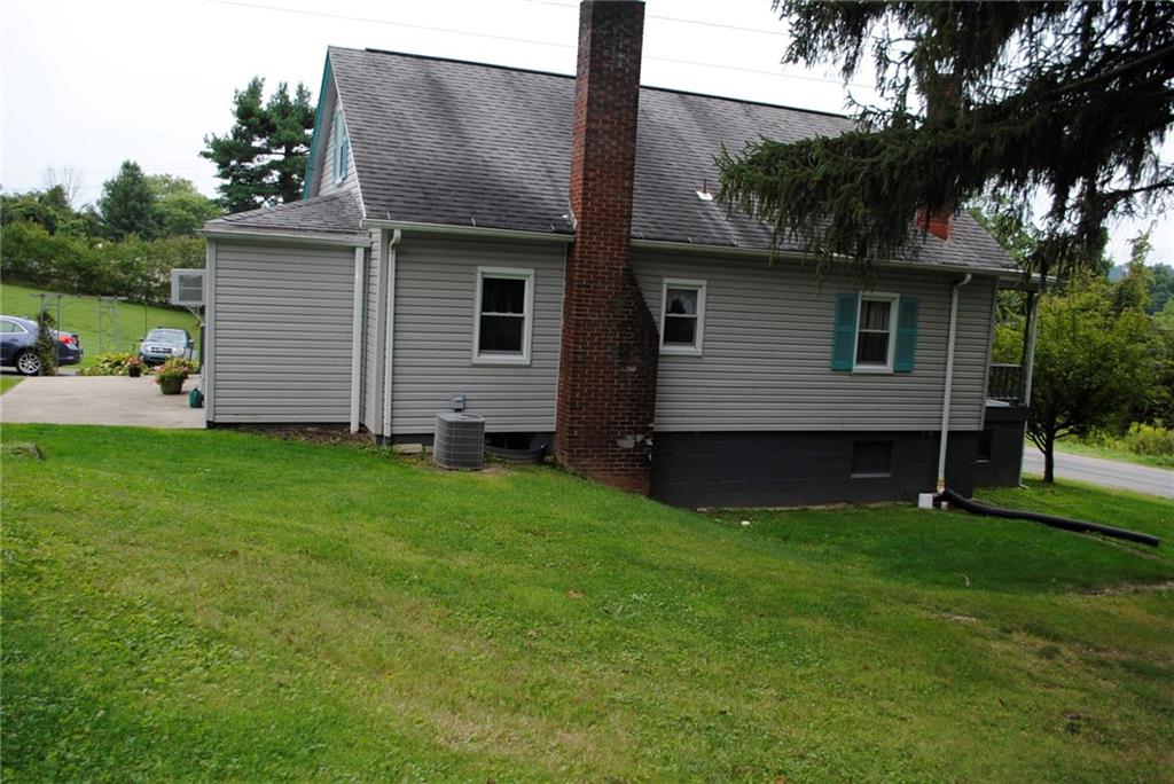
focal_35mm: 30
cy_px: 392
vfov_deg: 43.7
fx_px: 979
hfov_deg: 61.9
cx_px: 587
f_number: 5
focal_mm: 20
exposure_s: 1/200
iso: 100
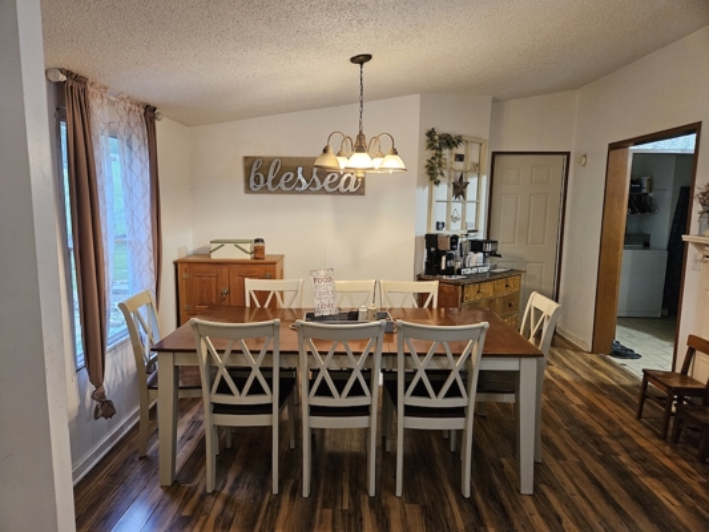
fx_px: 471
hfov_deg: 73.9
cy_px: 266
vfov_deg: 58.9
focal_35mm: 23
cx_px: 354
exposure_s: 1/120
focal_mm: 5.4
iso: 640
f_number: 1.8
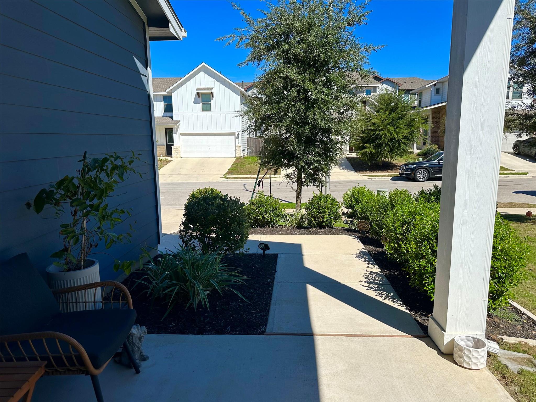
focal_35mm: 24
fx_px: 372
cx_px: 268
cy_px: 201
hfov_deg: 71.6
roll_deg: +0.5
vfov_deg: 56.8
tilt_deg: -9.6
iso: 80
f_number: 1.78
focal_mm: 6.86
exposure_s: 1/6211
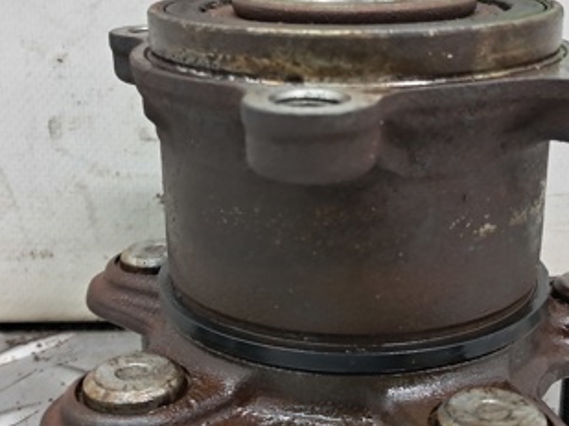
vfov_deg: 26.0
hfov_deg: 34.4
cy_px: 220
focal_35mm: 56
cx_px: 313
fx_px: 919
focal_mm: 4
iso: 200
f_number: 1.8
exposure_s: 1/50
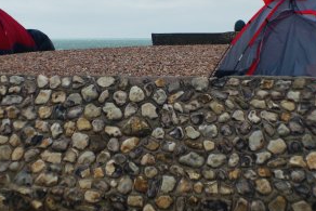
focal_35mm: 157
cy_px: 19
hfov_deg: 13.1
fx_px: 1379
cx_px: 141
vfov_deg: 8.7
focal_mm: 50
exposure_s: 1/320
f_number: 5
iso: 100
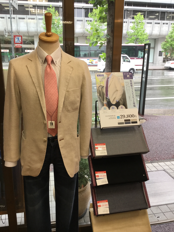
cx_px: 87
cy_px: 116
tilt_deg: -18.9
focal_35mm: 31
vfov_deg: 58.4
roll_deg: -0.8
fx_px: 208
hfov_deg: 45.4
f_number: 2.4
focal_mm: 3.3
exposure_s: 1/40
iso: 25
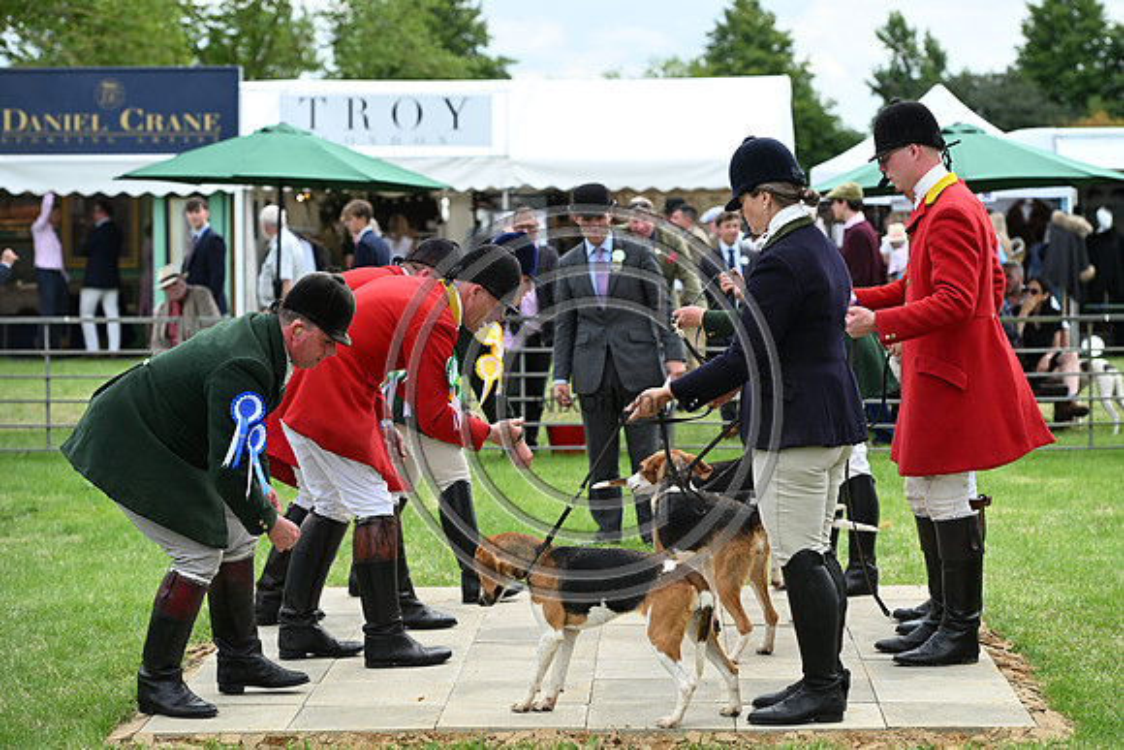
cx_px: 562
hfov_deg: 20.0
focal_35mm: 102
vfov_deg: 13.4
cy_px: 375
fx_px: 3185
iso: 320
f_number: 4.5
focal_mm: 102
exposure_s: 1/1000
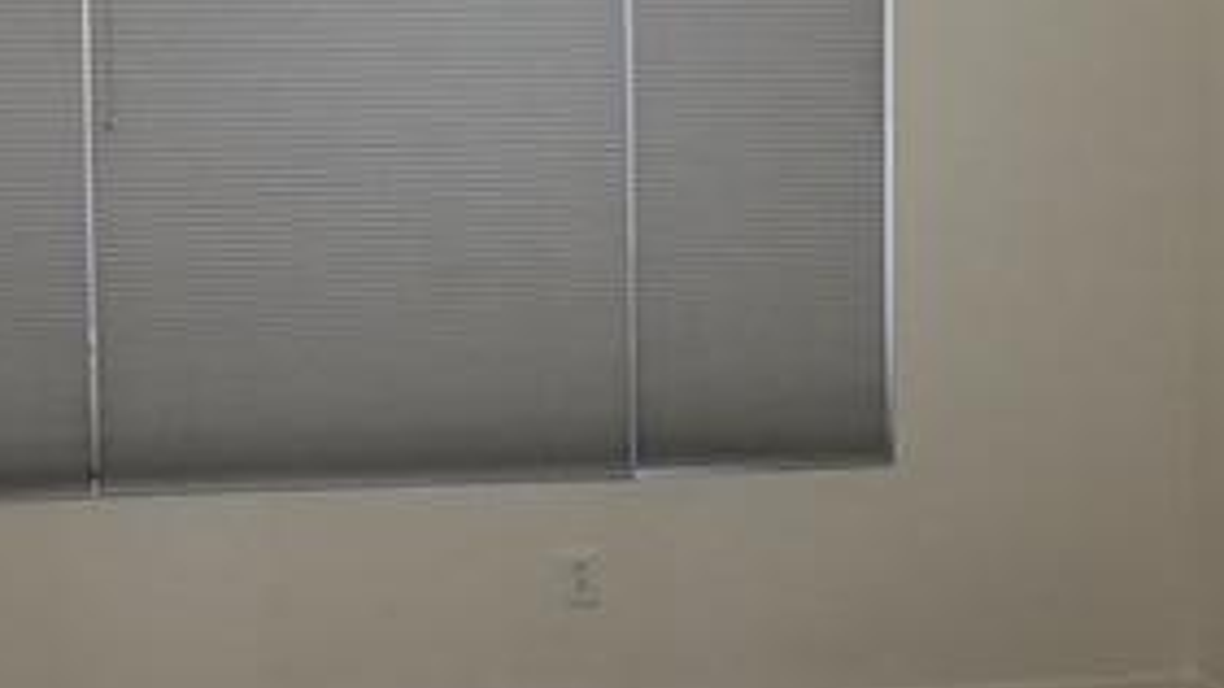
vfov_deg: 16.7
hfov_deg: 29.3
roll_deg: -0.2
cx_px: 536
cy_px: 200
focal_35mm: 72
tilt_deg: -2.0
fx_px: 2337
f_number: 2.2
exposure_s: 1/10
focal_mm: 4.15
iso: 100
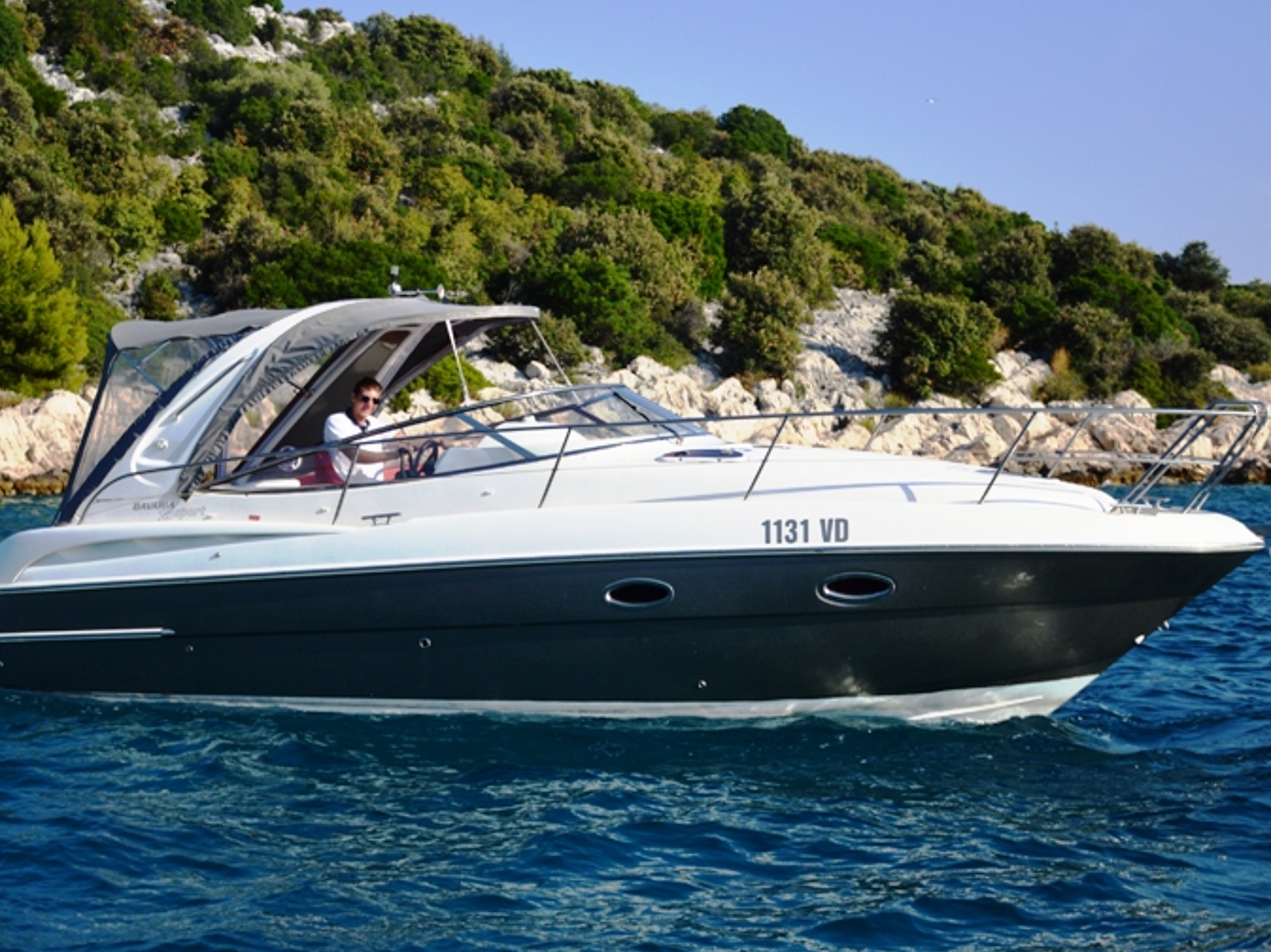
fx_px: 2482
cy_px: 387
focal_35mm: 68
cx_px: 619
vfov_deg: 21.7
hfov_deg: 28.7
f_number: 4.2
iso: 160
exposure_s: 1/3200
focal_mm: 35
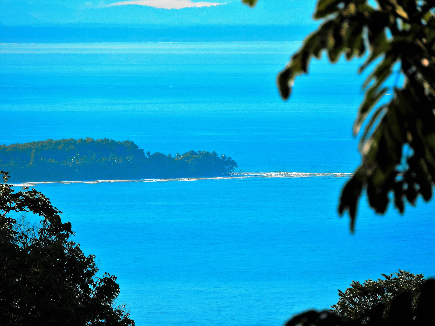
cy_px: 163
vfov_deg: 2.1
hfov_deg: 2.8
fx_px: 8795
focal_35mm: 700
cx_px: 218
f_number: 5.6
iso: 100
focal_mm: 125.4
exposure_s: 1/320
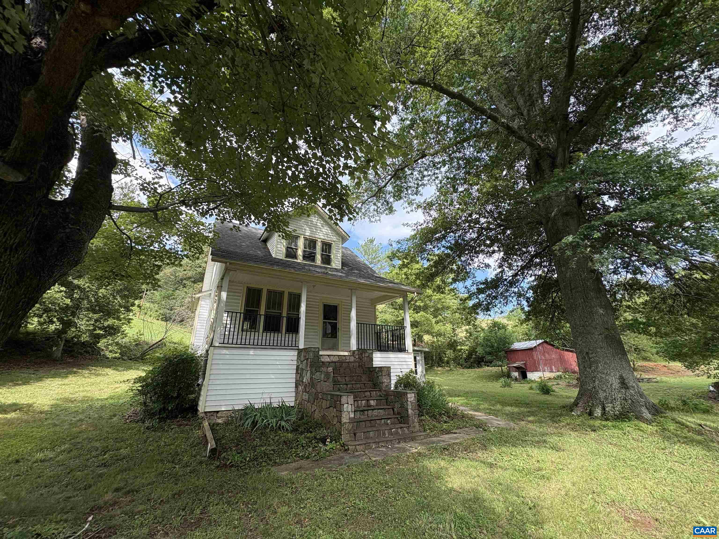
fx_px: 291
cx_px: 360
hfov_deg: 102.1
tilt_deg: +20.1
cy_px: 270
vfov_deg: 85.7
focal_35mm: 14
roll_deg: +1.1
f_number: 2.2
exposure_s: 1/596
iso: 64
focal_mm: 2.22
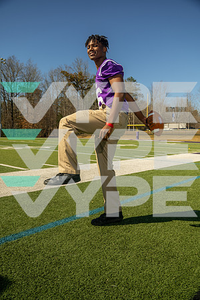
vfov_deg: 61.9
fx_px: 250
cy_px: 150
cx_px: 100
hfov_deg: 43.6
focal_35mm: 30
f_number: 5.6
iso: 100
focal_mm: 30
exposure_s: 1/125
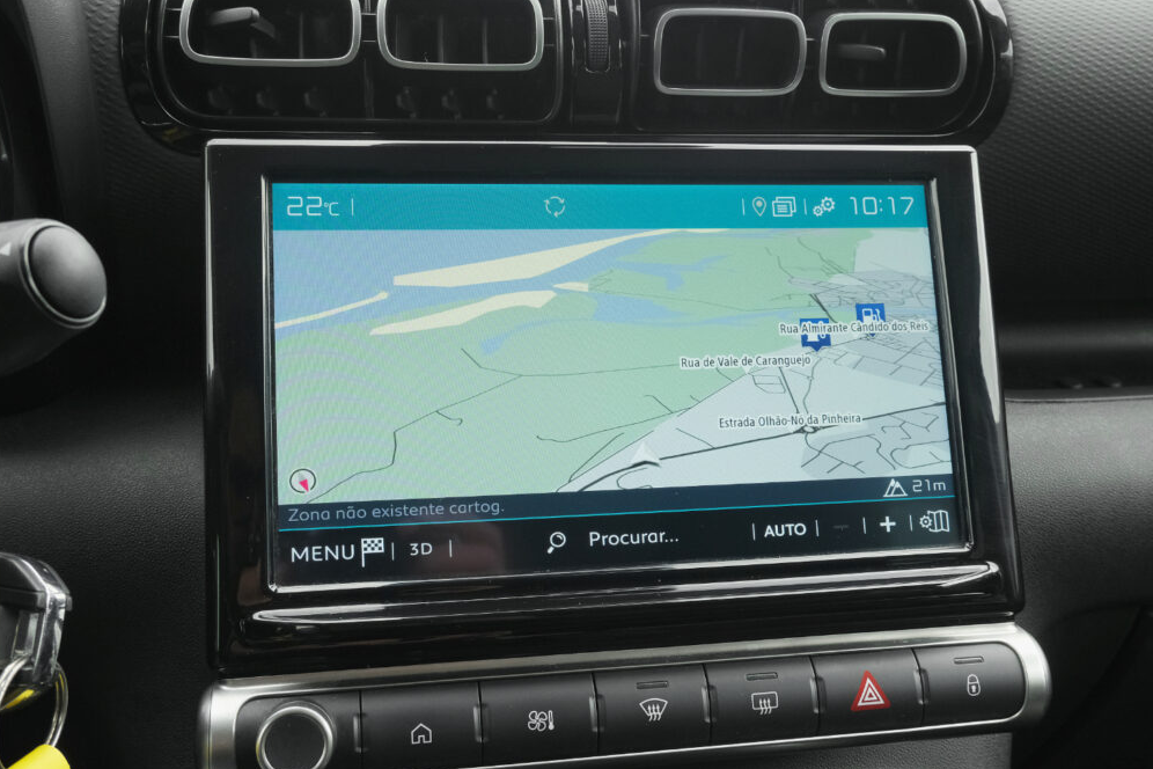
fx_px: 1185
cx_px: 588
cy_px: 392
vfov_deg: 35.9
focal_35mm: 37
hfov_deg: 51.9
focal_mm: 24.2
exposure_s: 1/250
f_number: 9
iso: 2000
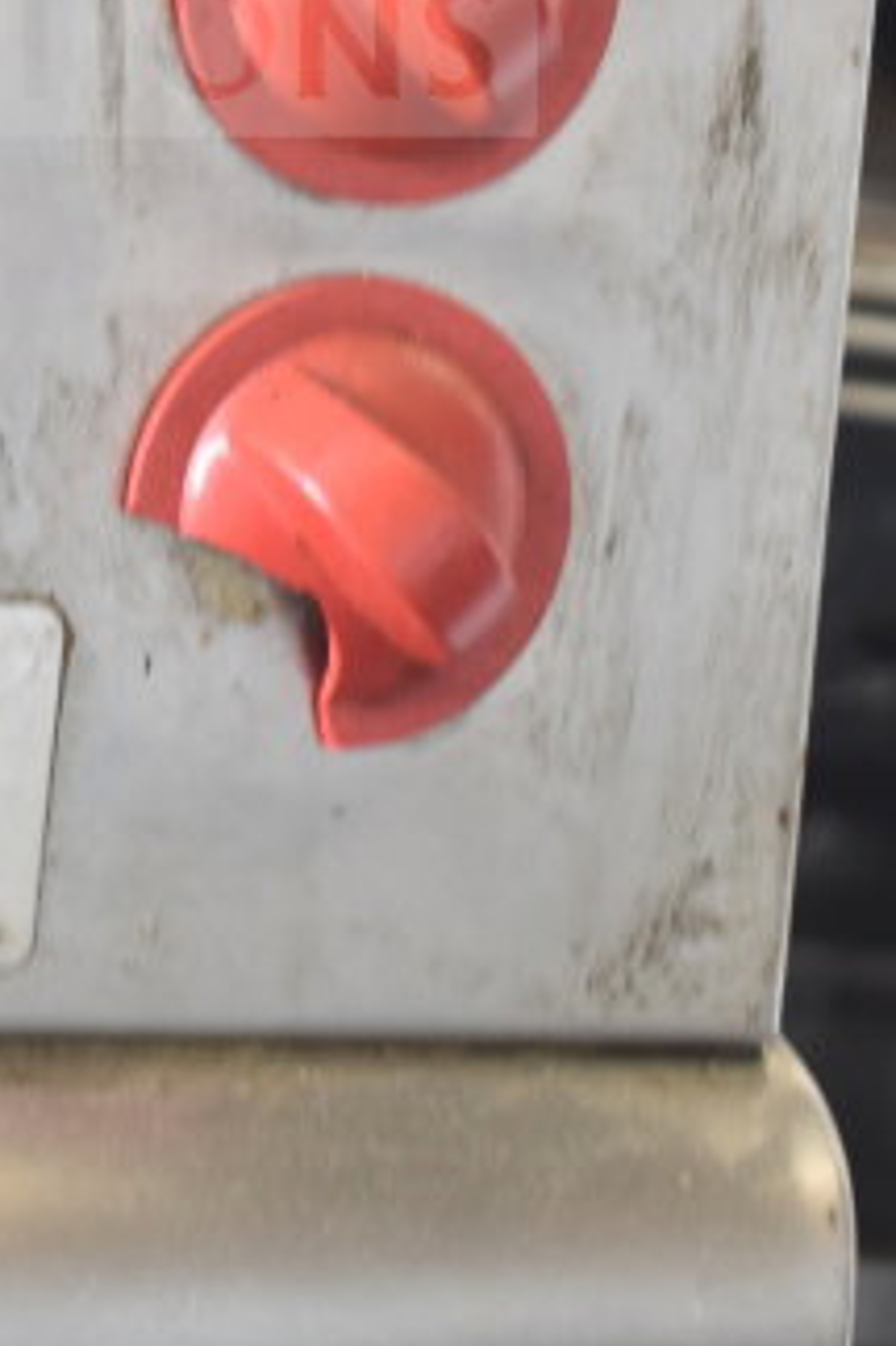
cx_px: 67
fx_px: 5082
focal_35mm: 136
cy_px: -194
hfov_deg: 10.0
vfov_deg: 14.7
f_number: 4.5
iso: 720
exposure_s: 1/50
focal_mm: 32
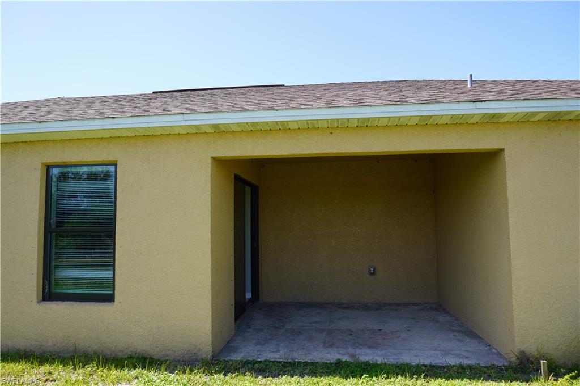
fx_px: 435
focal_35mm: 27
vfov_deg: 47.9
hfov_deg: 67.4
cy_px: 193
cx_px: 290
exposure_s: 1/125
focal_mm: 18
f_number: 8
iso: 100
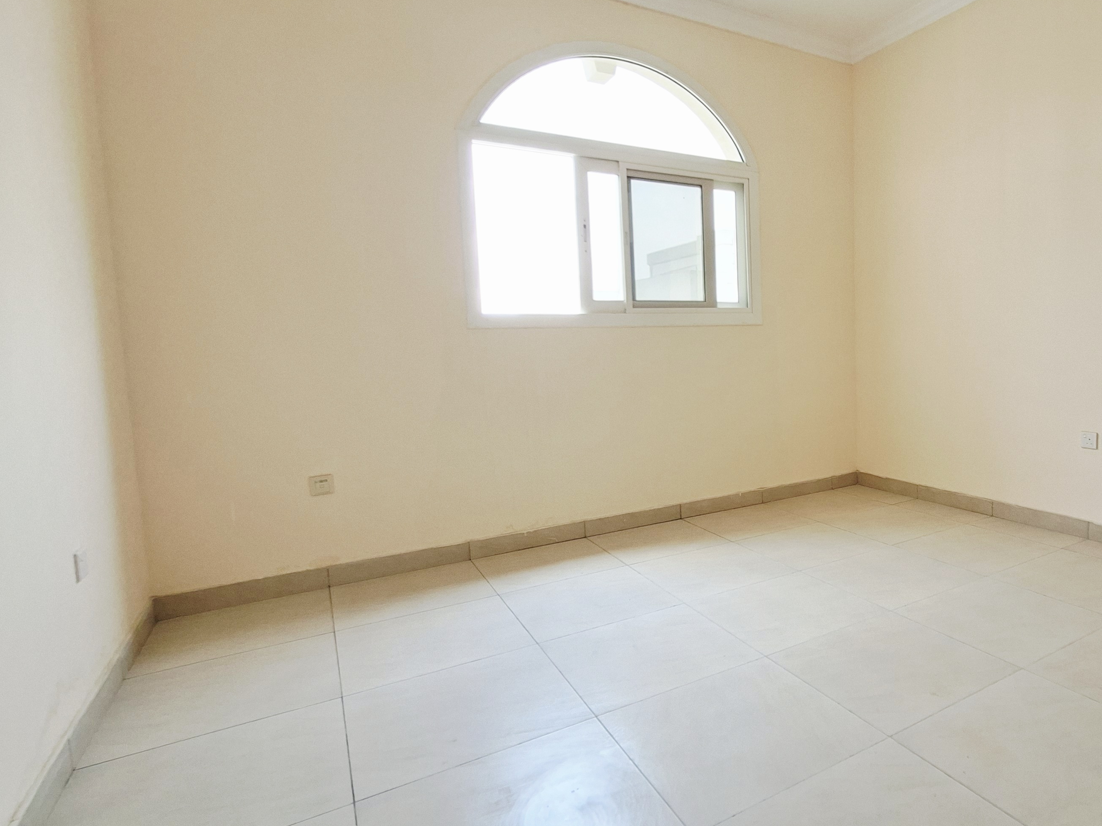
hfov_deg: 77.1
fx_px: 637
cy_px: 392
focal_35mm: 20
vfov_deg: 65.9
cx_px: 793
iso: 40
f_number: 2.2
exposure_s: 1/40
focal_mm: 1.74
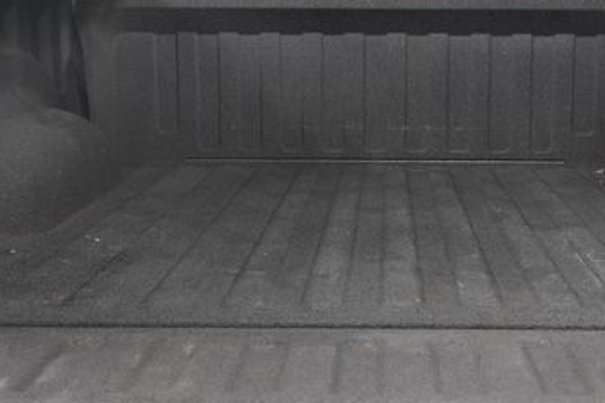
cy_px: 207
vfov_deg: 20.9
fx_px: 1092
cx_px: 373
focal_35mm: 65
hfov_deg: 30.8
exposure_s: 1/160
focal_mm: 24
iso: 100
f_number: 5.6
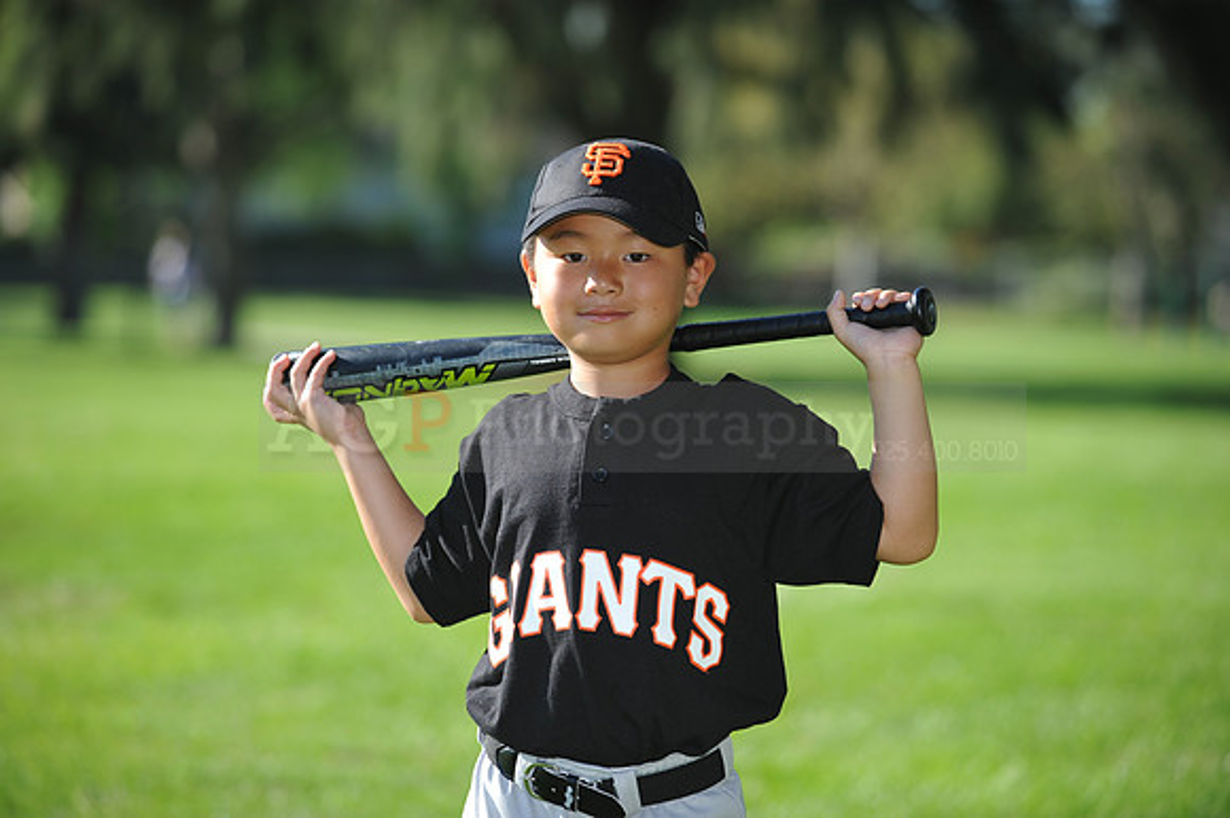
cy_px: 409
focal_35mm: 155
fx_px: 5293
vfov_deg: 8.8
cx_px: 615
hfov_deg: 13.3
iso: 200
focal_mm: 155
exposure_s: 1/800
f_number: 4
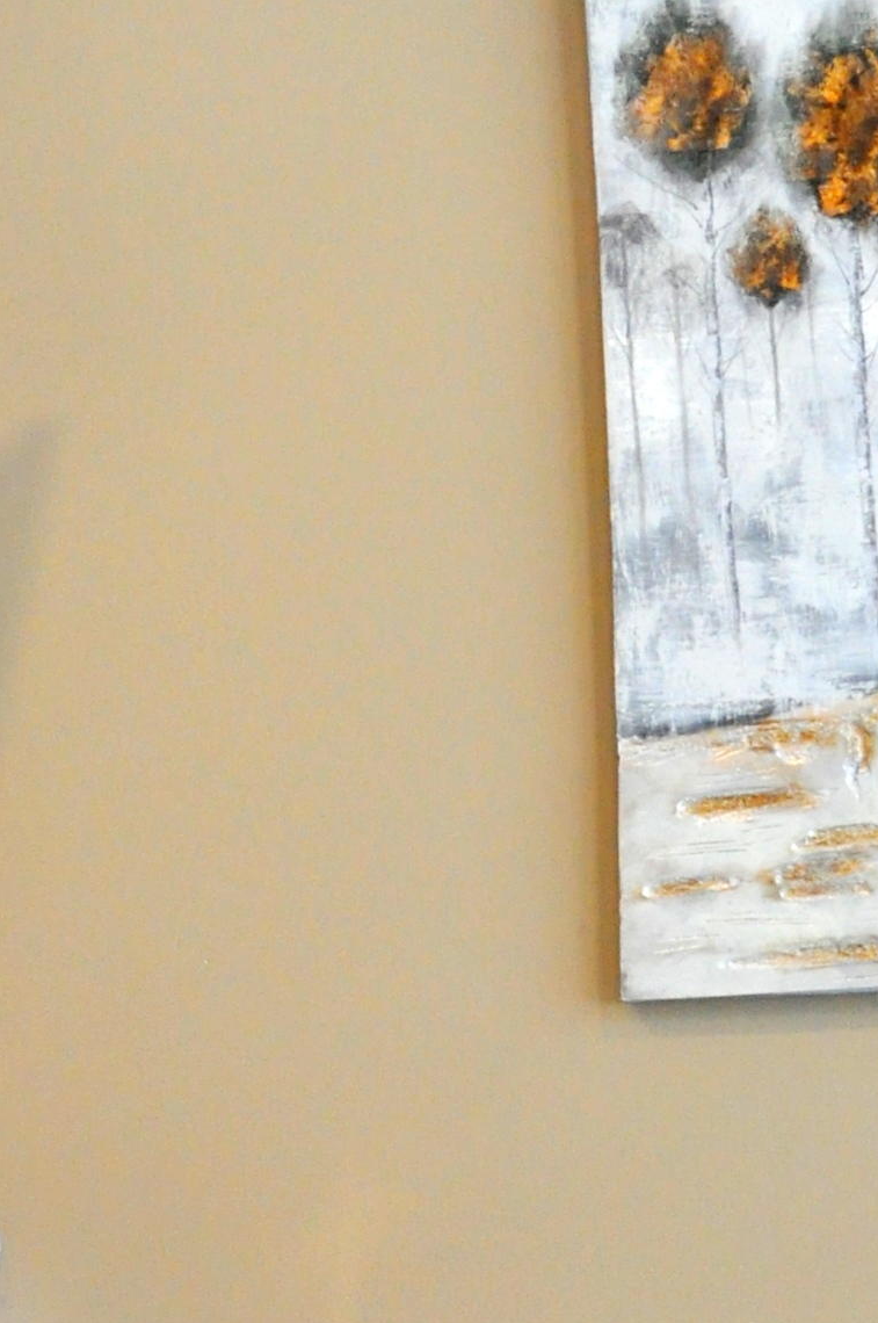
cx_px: -318
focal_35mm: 158
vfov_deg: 13.0
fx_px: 5796
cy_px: 435
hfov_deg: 8.5
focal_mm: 28
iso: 1000
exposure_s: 1/100
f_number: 3.5
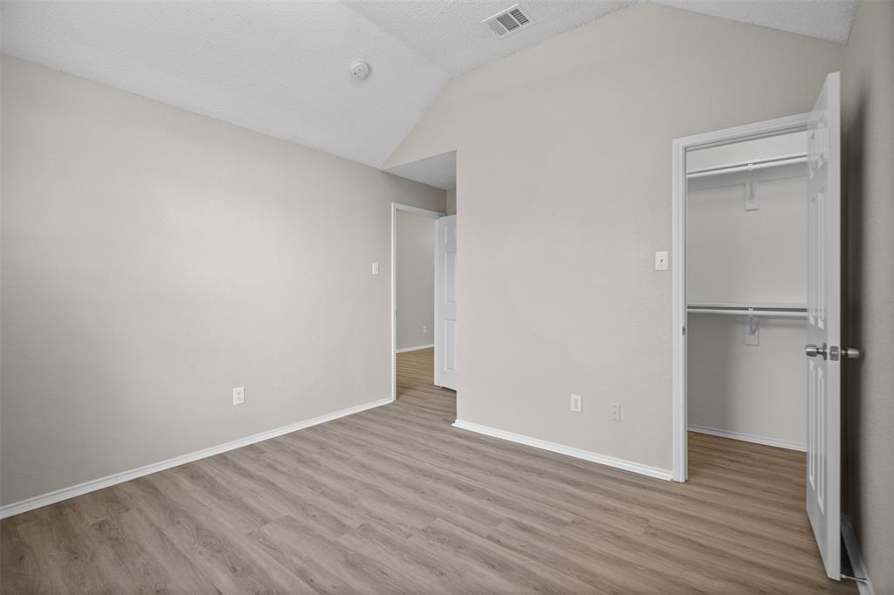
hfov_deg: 96.8
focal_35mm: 16
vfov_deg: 73.7
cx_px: 447
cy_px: 298
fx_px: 397
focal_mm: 16
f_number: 7.1
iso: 800
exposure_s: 1/2.5
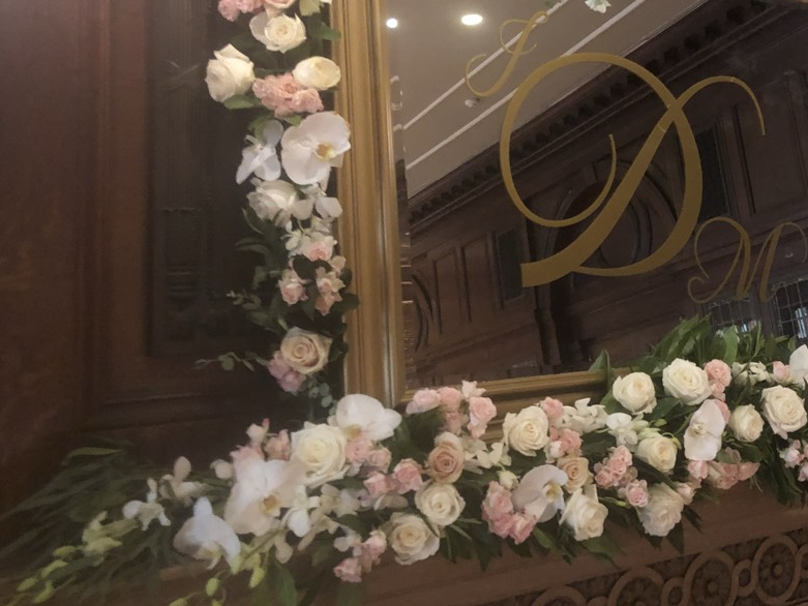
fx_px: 1004
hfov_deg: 42.5
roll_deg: +1.5
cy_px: 201
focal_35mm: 43
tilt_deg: +2.4
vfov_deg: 33.3
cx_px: 605
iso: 100
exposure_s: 1/4
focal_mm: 4
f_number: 1.8
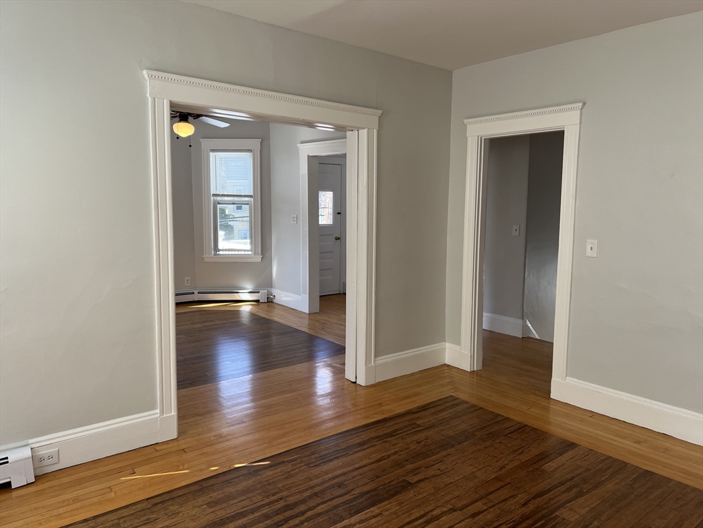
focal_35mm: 26
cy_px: 264
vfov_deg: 53.1
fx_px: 528
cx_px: 352
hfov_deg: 67.3
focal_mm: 5.7
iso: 32
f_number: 1.5
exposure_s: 1/121
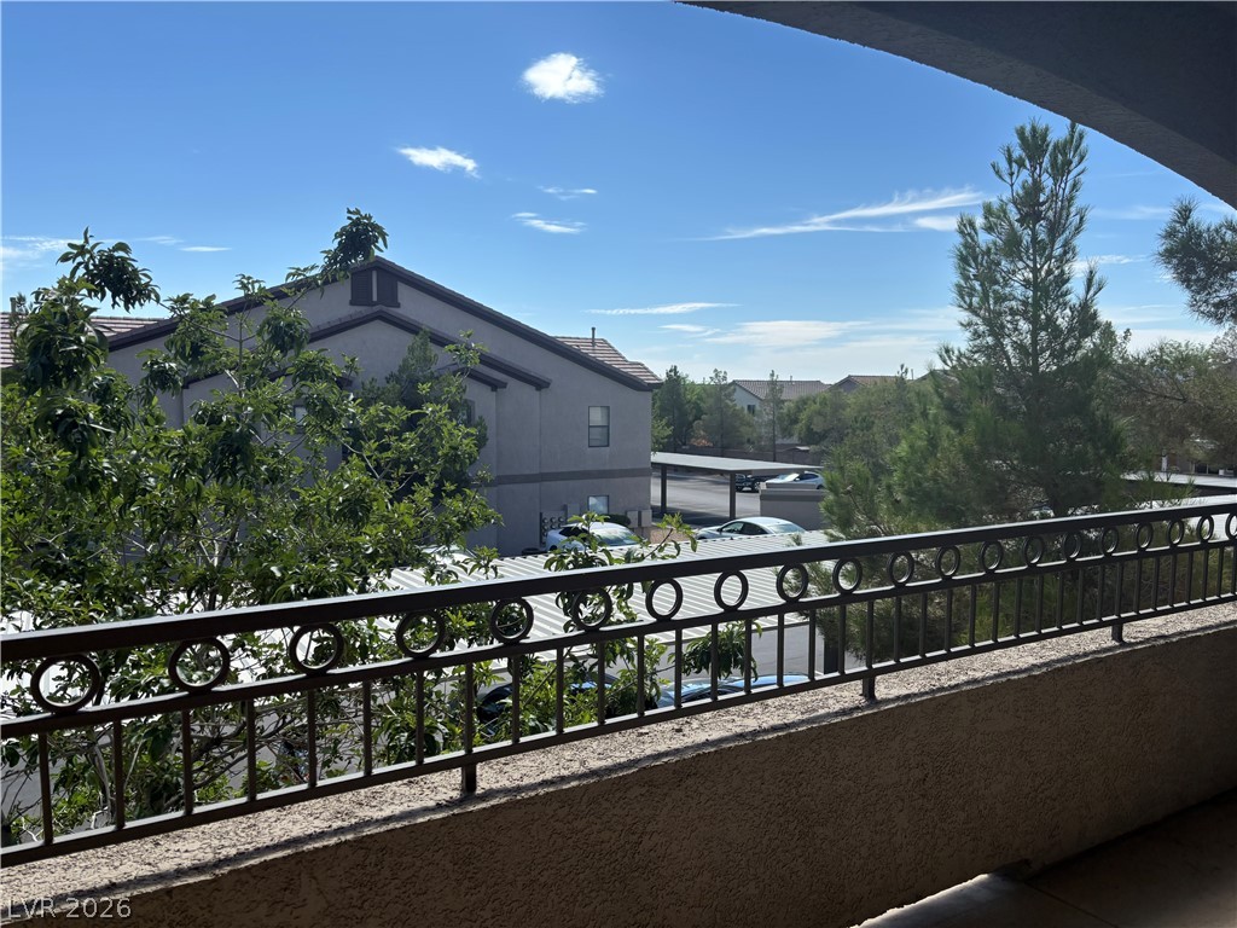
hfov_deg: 67.3
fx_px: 929
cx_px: 618
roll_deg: +0.6
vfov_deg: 53.1
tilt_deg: -4.1
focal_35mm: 26
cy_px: 464
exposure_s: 1/3534
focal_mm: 5.96
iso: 50
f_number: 1.6
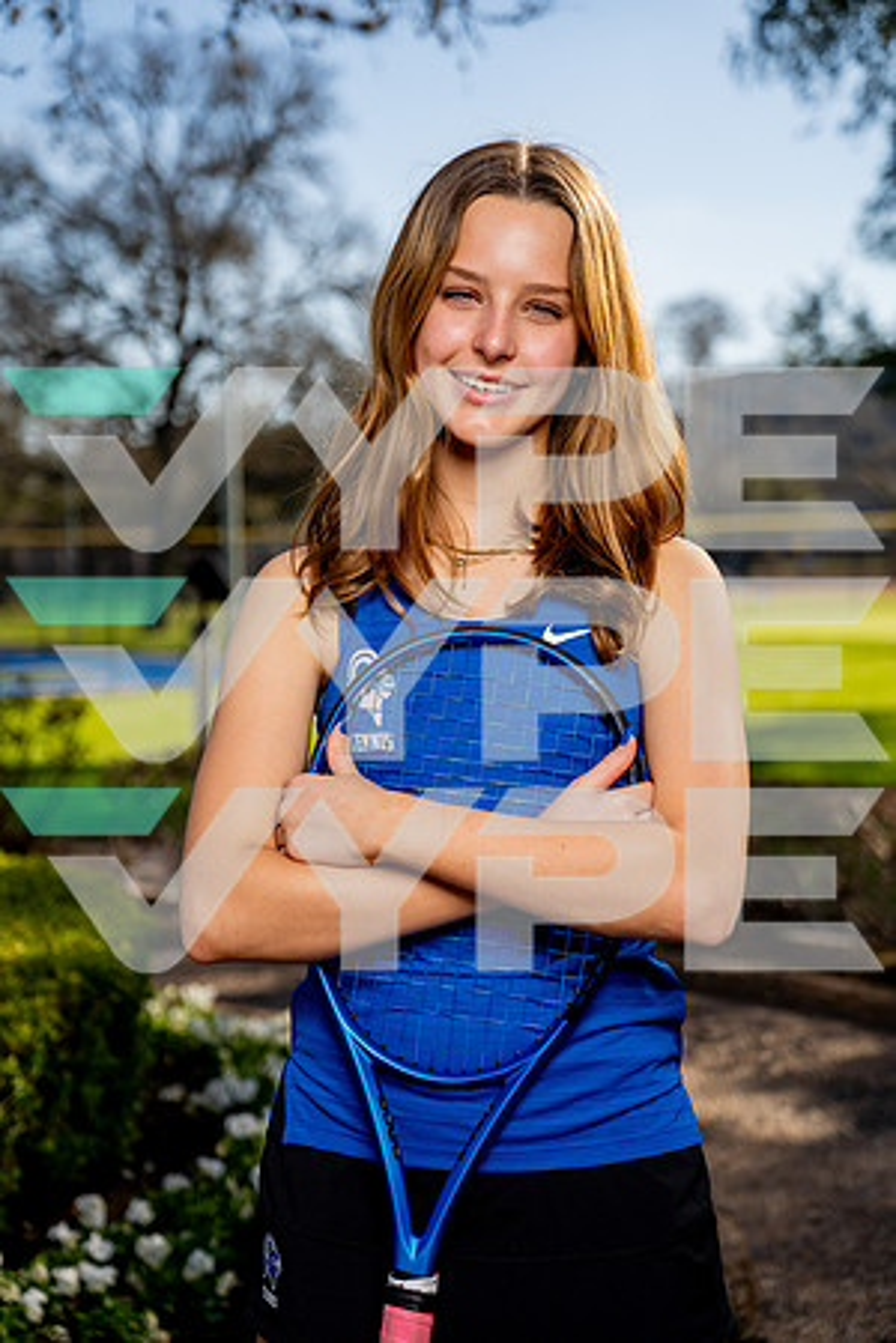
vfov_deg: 28.8
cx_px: 448
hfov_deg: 19.5
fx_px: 2613
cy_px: 672
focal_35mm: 70
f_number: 4
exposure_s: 1/1250
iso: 100
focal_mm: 70
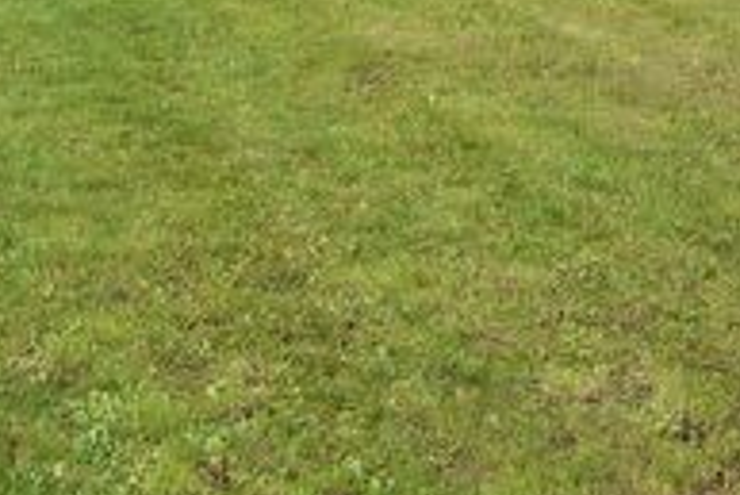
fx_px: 1563
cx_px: 19
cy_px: -299
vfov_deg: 16.1
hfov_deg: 25.5
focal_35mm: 76
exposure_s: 1/320
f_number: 9
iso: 200
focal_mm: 14
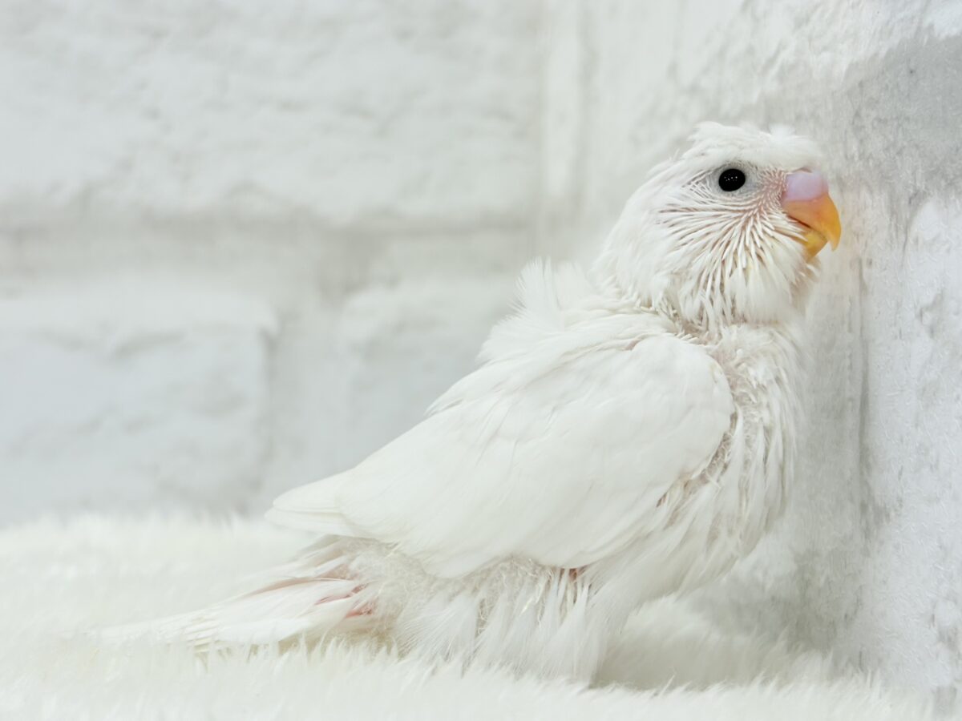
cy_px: 360
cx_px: 481
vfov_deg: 28.0
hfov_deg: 36.8
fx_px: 1445
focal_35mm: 52
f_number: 1.6
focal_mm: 5.96
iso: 50
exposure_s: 1/100
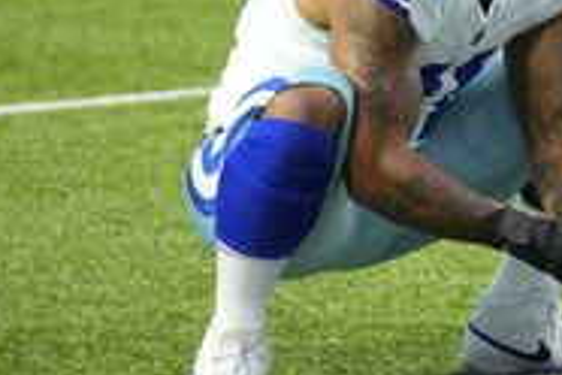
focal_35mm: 479
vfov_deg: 2.9
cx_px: 517
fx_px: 7477
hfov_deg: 4.3
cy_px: 35
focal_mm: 223
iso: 6400
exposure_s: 1/1000
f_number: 5.6
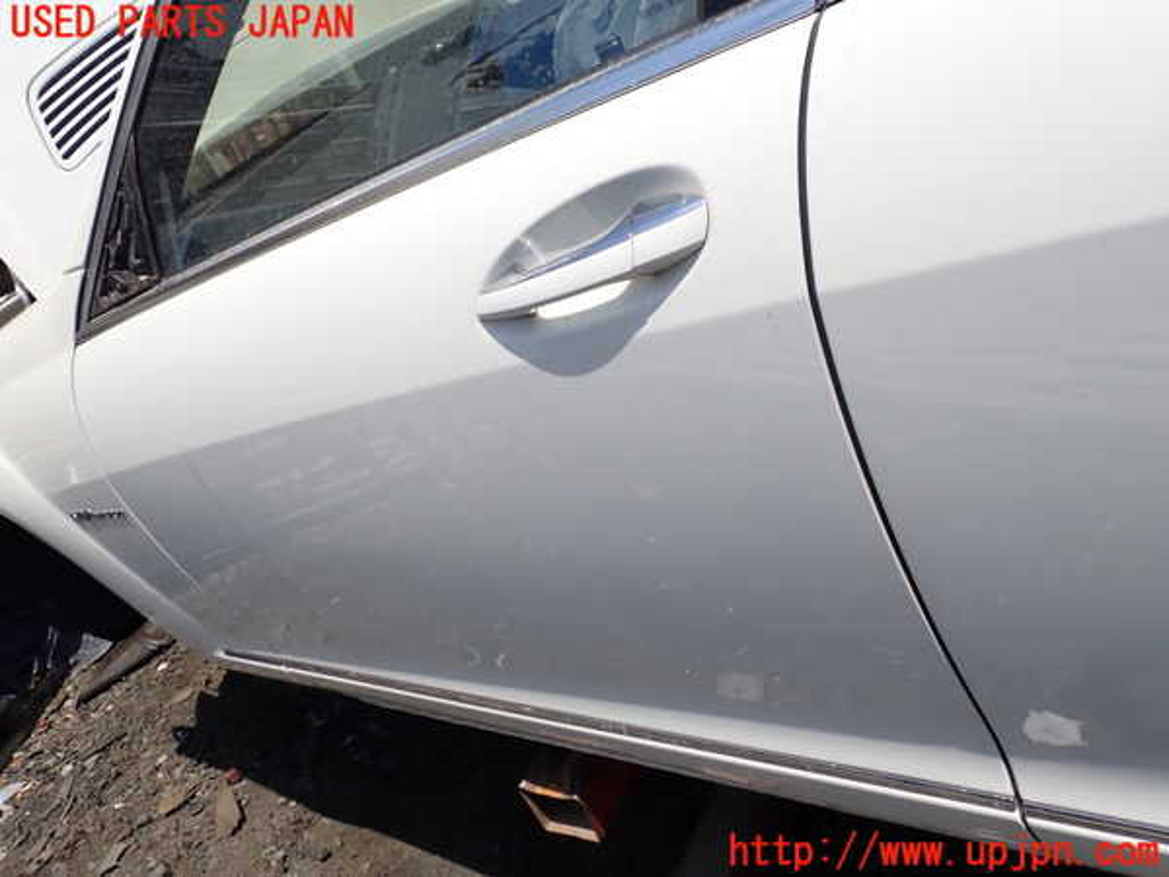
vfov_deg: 46.8
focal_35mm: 30
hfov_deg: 60.0
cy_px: 438
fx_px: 1013
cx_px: 584
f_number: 9
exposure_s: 1/160
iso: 100
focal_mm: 5.4
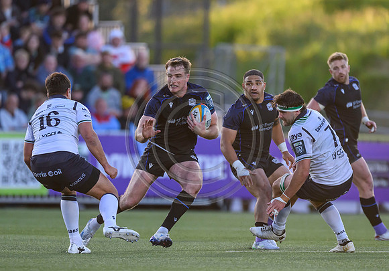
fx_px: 8632
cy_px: 134
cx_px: 175
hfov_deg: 2.6
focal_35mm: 787
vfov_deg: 1.8
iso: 2000
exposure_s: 1/2000
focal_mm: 560
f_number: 4
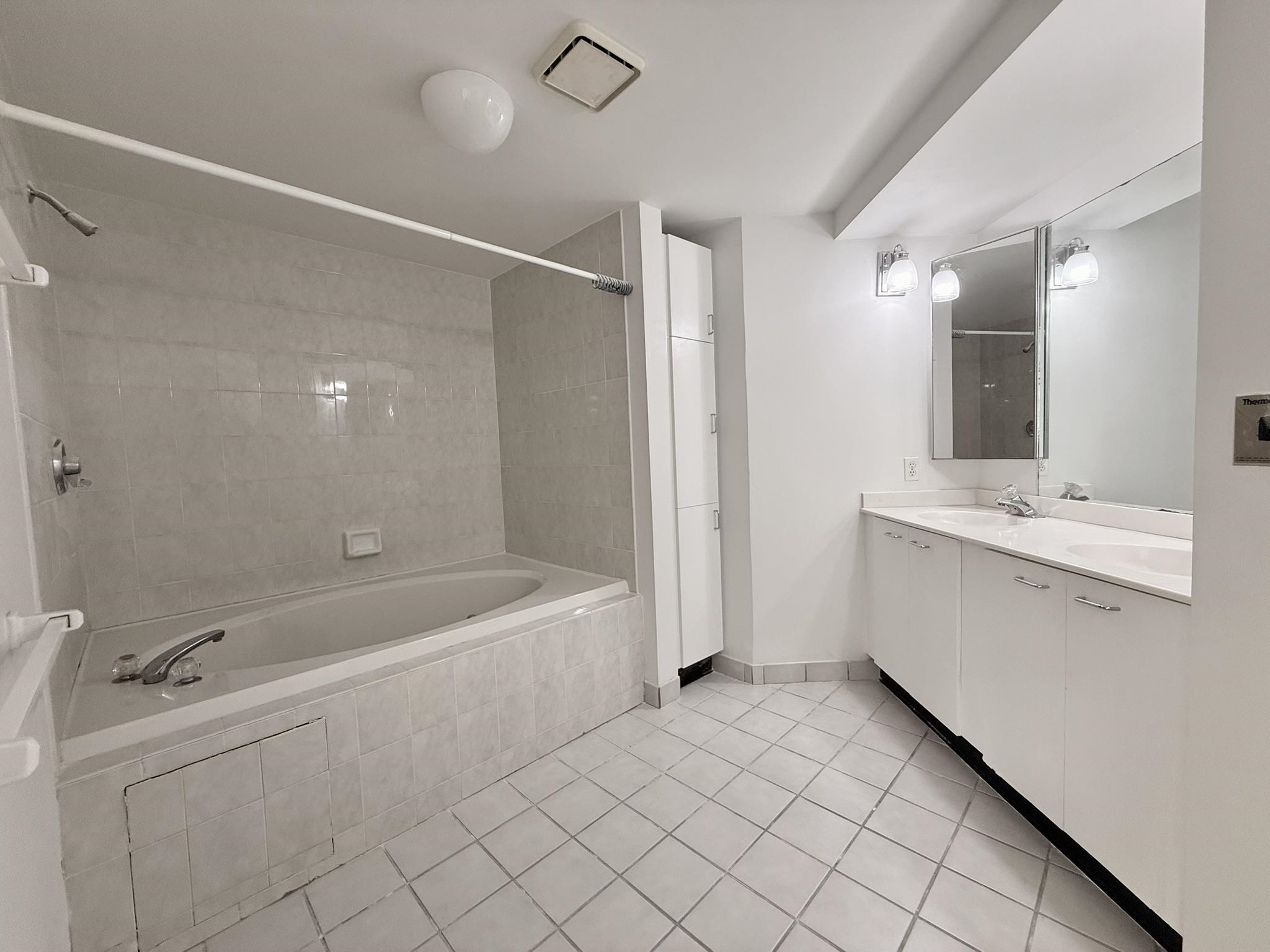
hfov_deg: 102.1
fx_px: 514
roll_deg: +2.0
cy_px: 476
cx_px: 635
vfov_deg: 85.7
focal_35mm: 14
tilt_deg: -2.3
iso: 125
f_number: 2.2
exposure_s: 1/120
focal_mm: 2.22
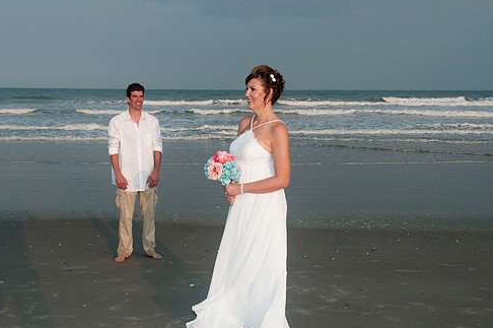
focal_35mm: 43
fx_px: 588
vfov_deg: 31.1
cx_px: 207
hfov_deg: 45.3
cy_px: 187
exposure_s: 1/250
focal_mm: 24
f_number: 7.1
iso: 100
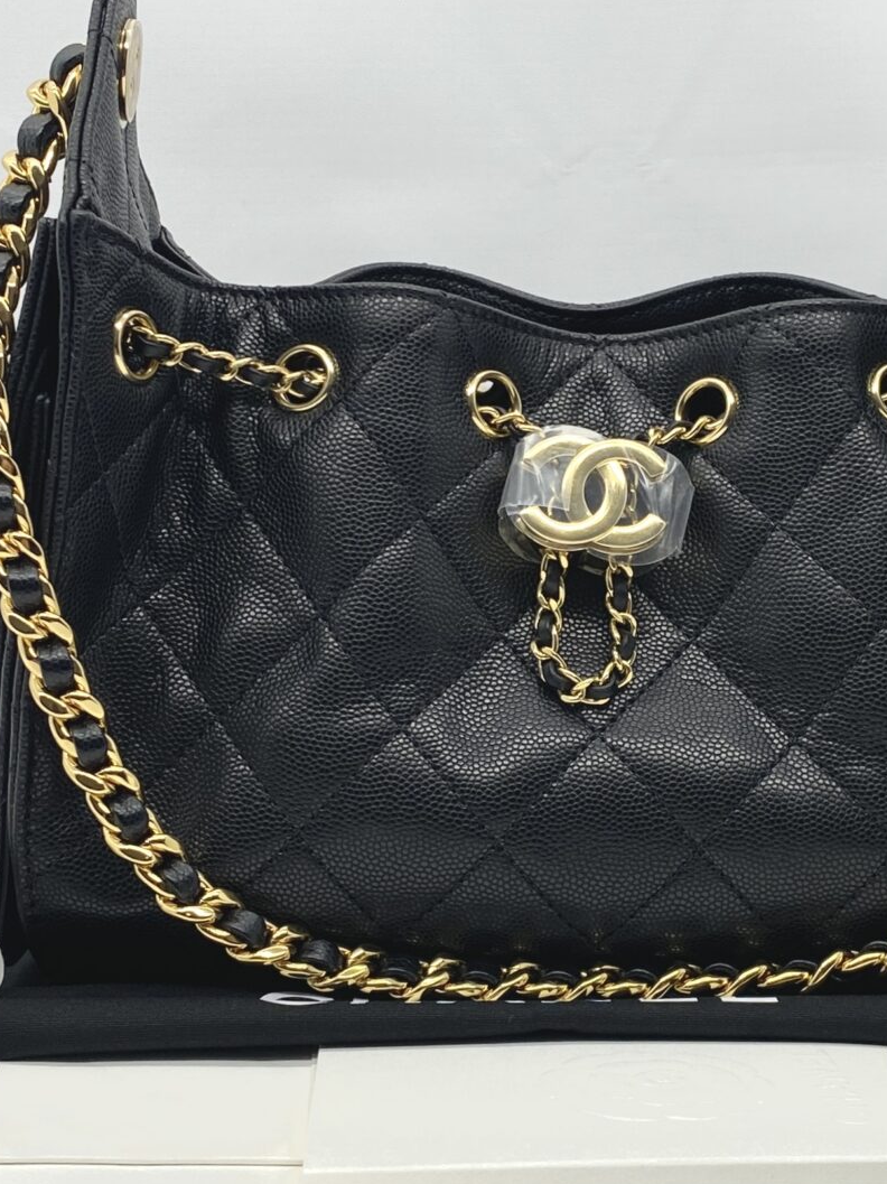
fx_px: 2154
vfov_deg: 30.7
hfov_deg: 23.2
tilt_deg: -6.6
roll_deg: -1.0
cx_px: 577
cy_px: 624
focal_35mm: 63
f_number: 1.8
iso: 32
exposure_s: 1/169
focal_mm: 4.25
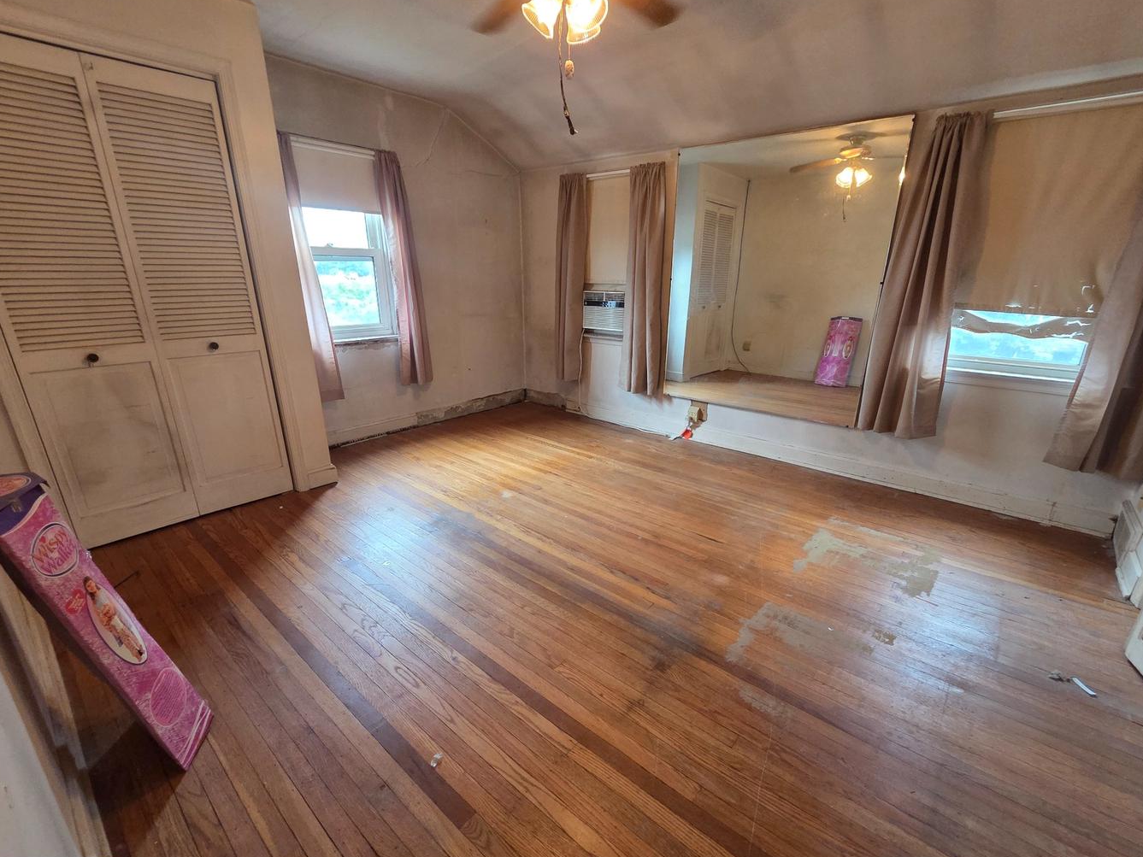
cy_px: 449
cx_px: 588
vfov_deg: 85.6
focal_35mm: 14
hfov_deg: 102.0
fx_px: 462
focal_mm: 2.2
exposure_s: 1/60
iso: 400
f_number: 2.2
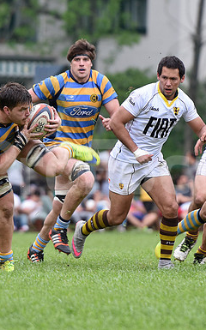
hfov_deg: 2.9
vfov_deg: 4.7
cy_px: 165
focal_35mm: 450
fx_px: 4048
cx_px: 48
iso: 250
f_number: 3.5
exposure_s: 1/320
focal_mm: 195
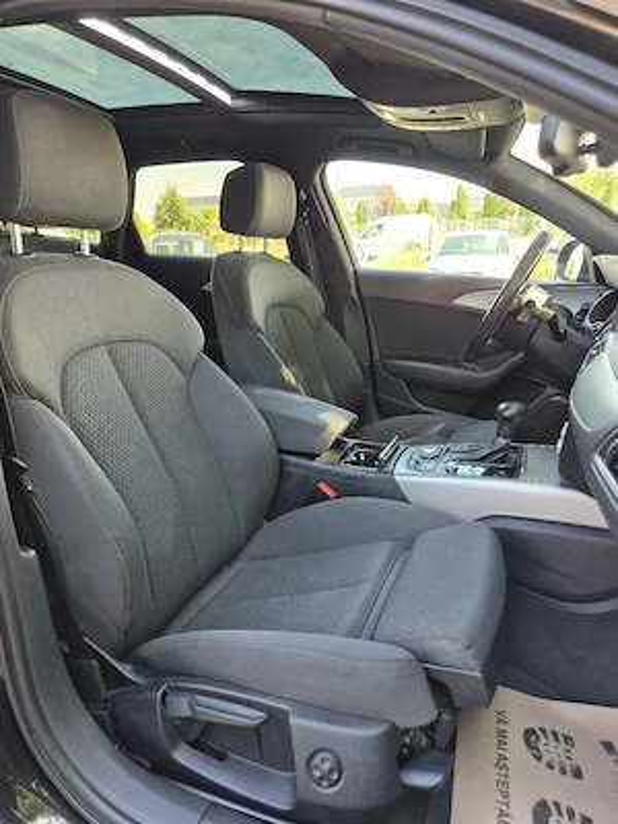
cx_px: 309
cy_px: 412
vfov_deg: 73.9
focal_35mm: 23
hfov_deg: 58.9
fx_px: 547
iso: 160
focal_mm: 5.4
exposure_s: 1/182
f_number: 1.8
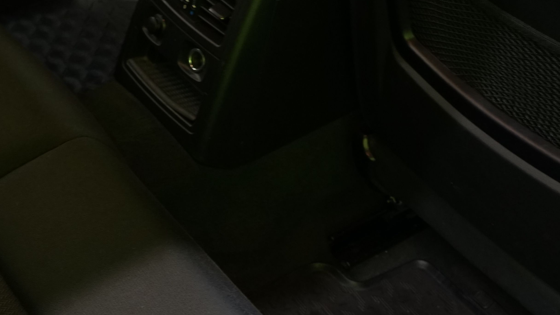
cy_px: 215
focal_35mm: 75
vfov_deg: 16.1
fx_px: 1114
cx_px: 131
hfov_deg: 27.8
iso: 1250
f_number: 5
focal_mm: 29
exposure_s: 1/15
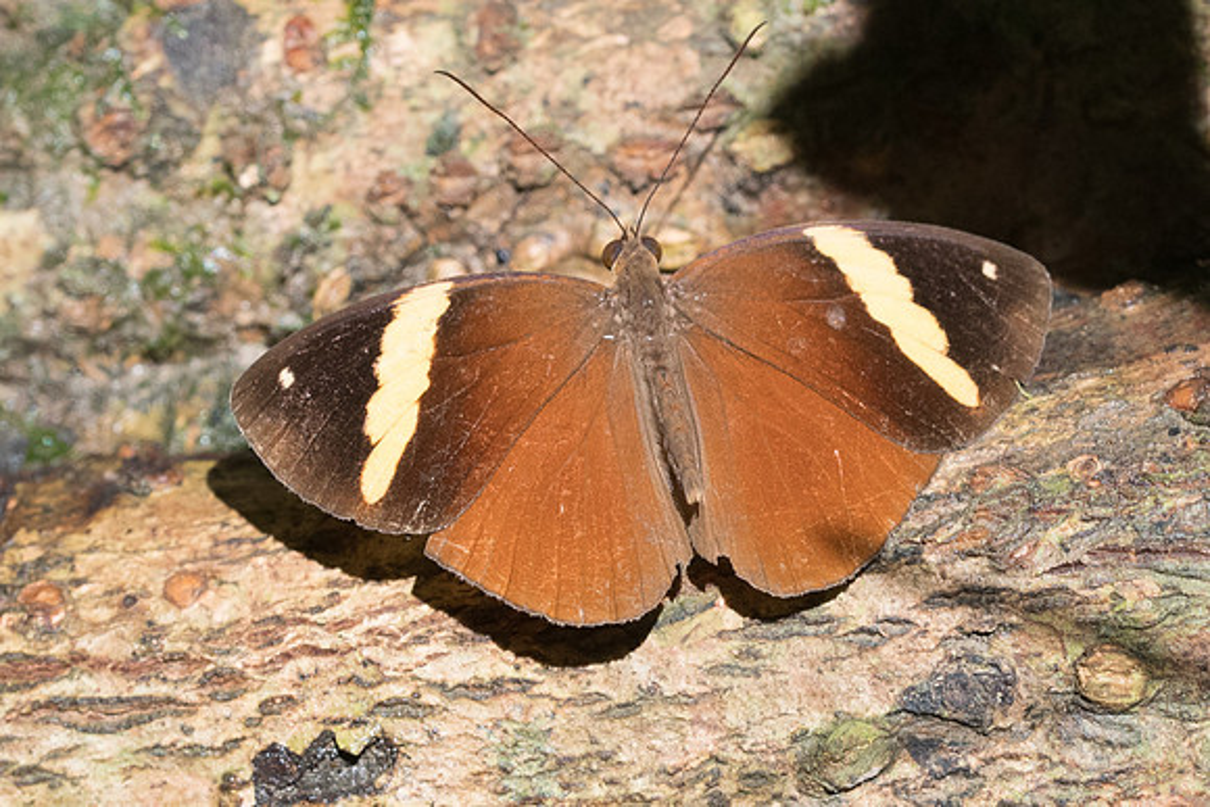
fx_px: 16419
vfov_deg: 2.8
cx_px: 841
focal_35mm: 488
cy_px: 380
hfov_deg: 4.2
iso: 800
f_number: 7.1
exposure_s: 1/1250
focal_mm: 150
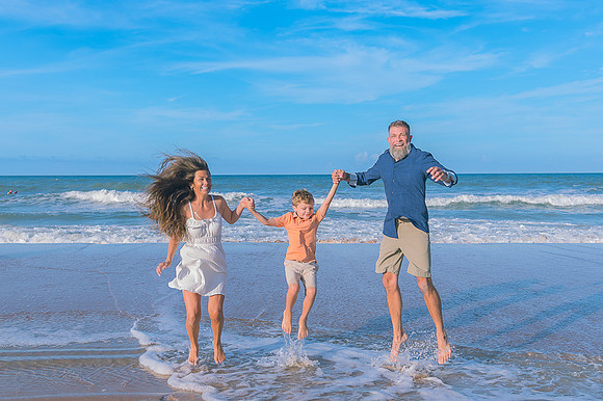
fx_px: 709
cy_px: 213
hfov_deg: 46.0
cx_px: 285
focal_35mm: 42
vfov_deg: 31.6
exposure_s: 1/200
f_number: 4
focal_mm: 34
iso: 100
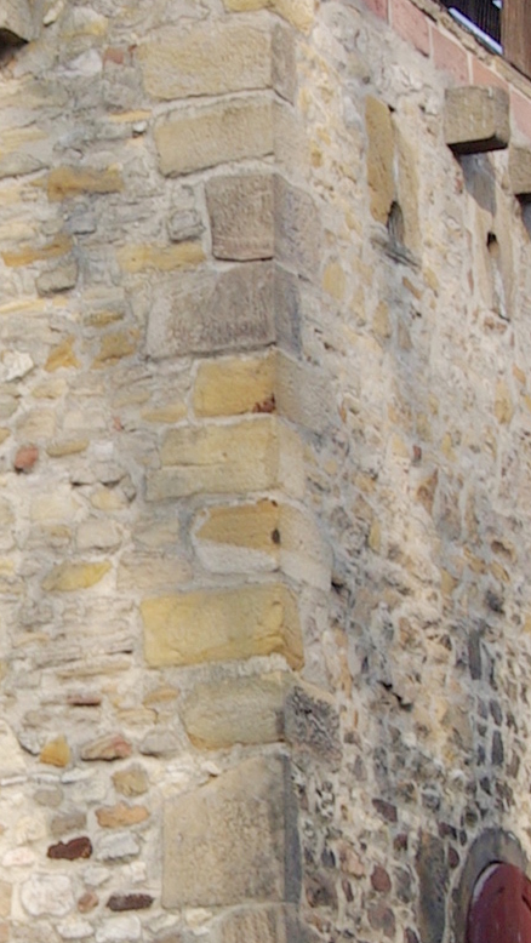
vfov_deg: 10.1
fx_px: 5353
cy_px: 671
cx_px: -10
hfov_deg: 5.7
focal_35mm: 214
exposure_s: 1/90
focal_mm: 28
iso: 100
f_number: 13
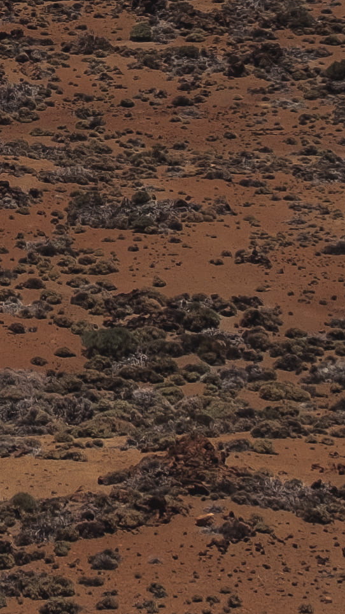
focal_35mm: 176
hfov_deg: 6.7
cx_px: -341
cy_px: -24
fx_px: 2863
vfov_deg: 12.1
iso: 200
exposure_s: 1/1000
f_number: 4.5
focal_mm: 18
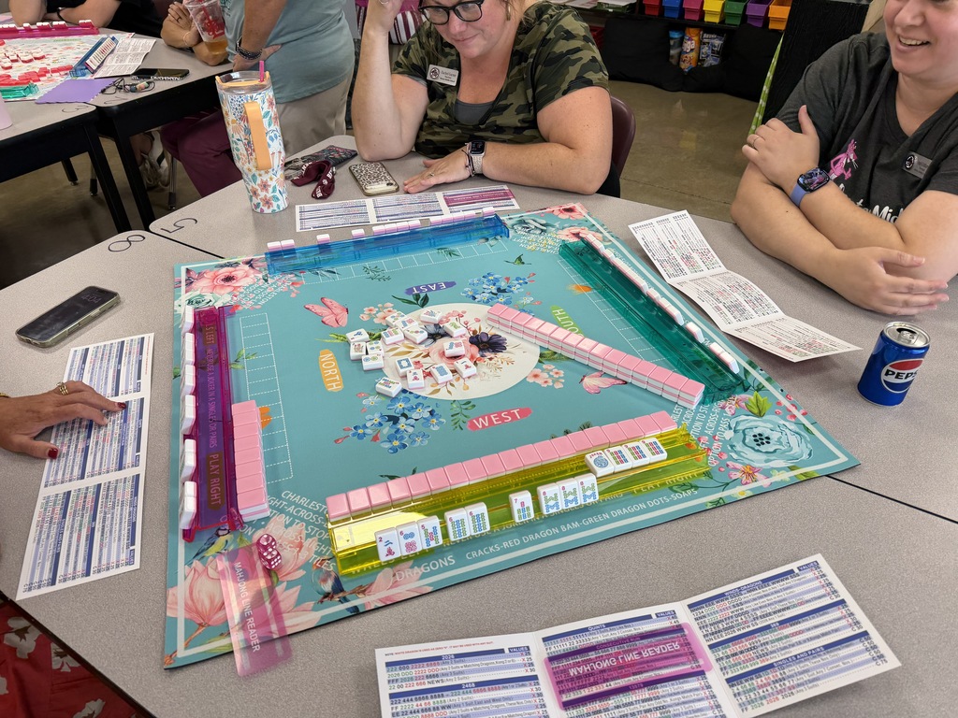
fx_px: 664
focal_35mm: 24
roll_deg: +2.2
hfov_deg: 71.6
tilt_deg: -38.3
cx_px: 479
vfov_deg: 56.8
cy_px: 359
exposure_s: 1/120
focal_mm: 6.76
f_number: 1.78
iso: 80
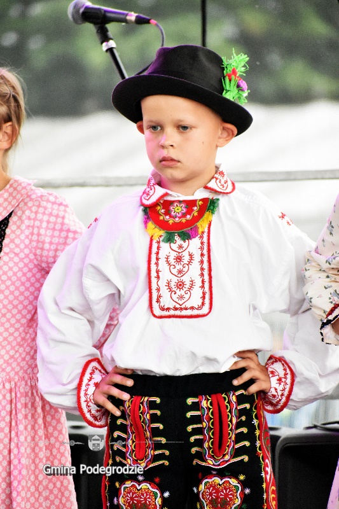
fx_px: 4451
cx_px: 170
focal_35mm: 315
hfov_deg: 4.4
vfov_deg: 6.5
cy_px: 254
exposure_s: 1/500
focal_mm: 210
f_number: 6.3
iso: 5600
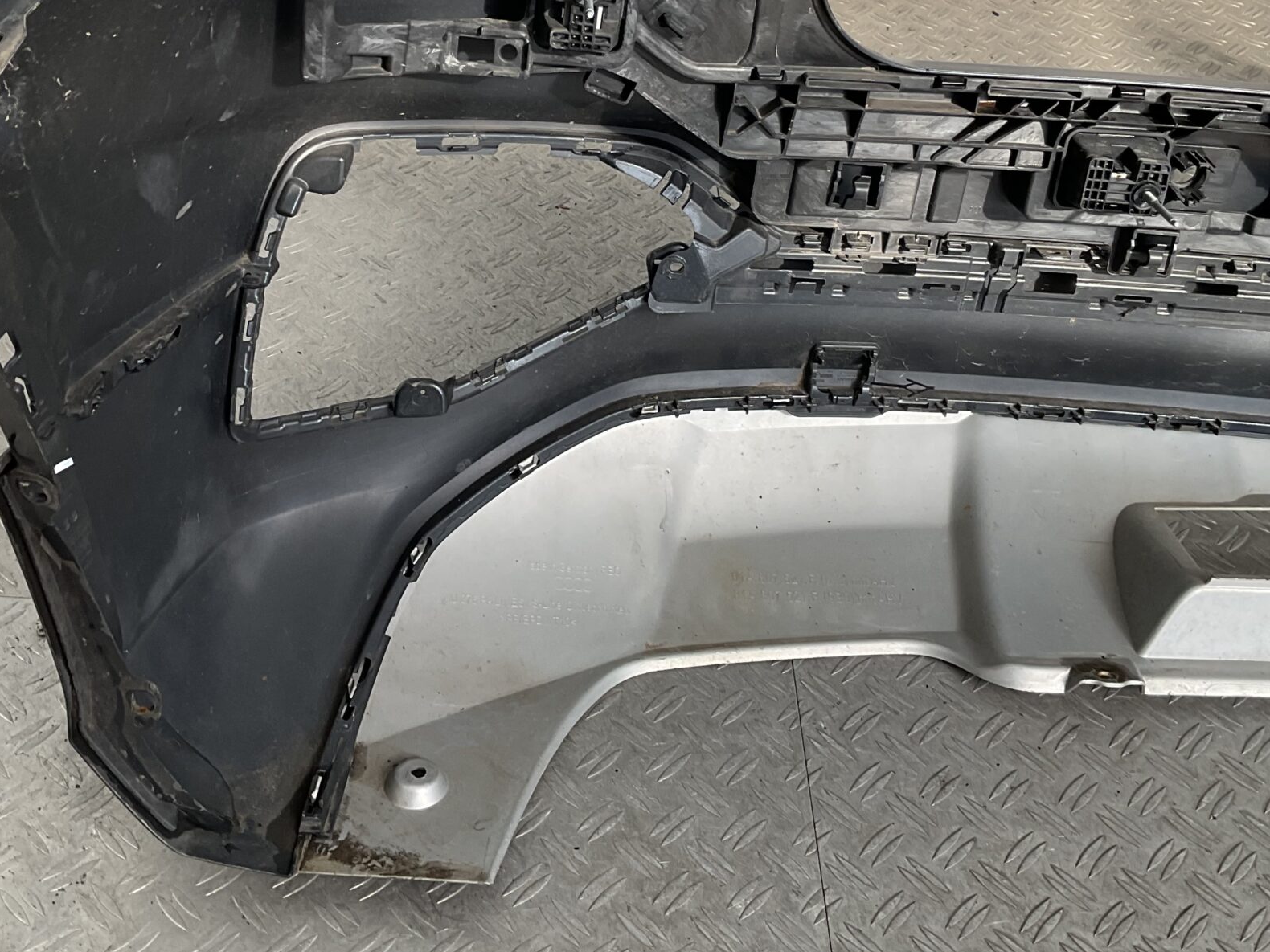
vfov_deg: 30.5
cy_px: 270
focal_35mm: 47
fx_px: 1724
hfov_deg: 40.4
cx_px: 576
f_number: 1.8
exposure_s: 1/428
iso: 16
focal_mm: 3
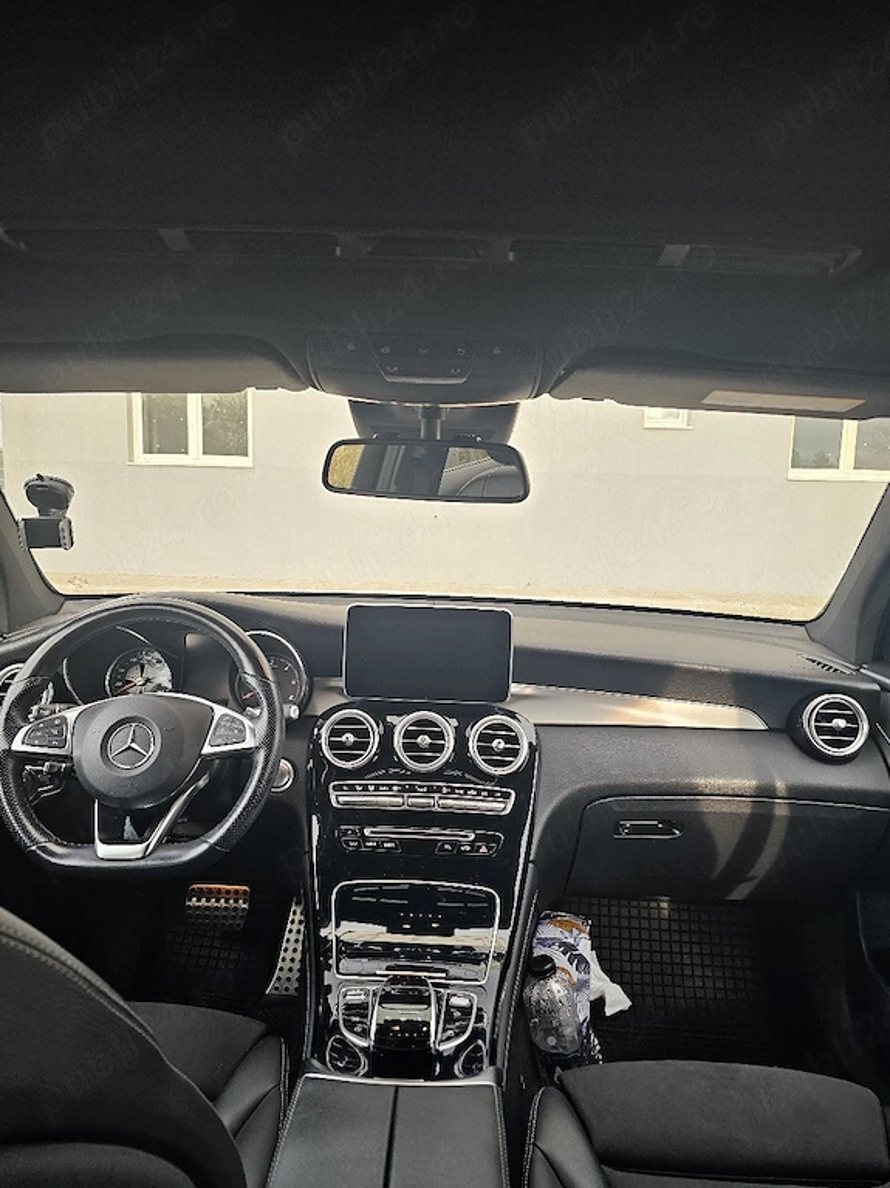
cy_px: 595
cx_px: 438
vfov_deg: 71.6
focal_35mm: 24
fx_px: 823
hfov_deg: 56.8
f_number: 1.7
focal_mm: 6.3
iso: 200
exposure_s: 1/182
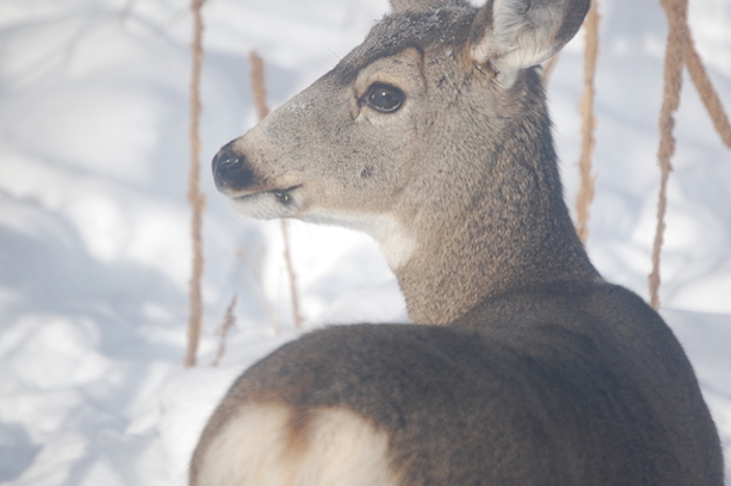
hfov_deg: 6.1
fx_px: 6871
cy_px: 200
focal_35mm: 339
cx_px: 399
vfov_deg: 4.0
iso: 320
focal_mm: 155
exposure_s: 1/2000
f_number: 5.6
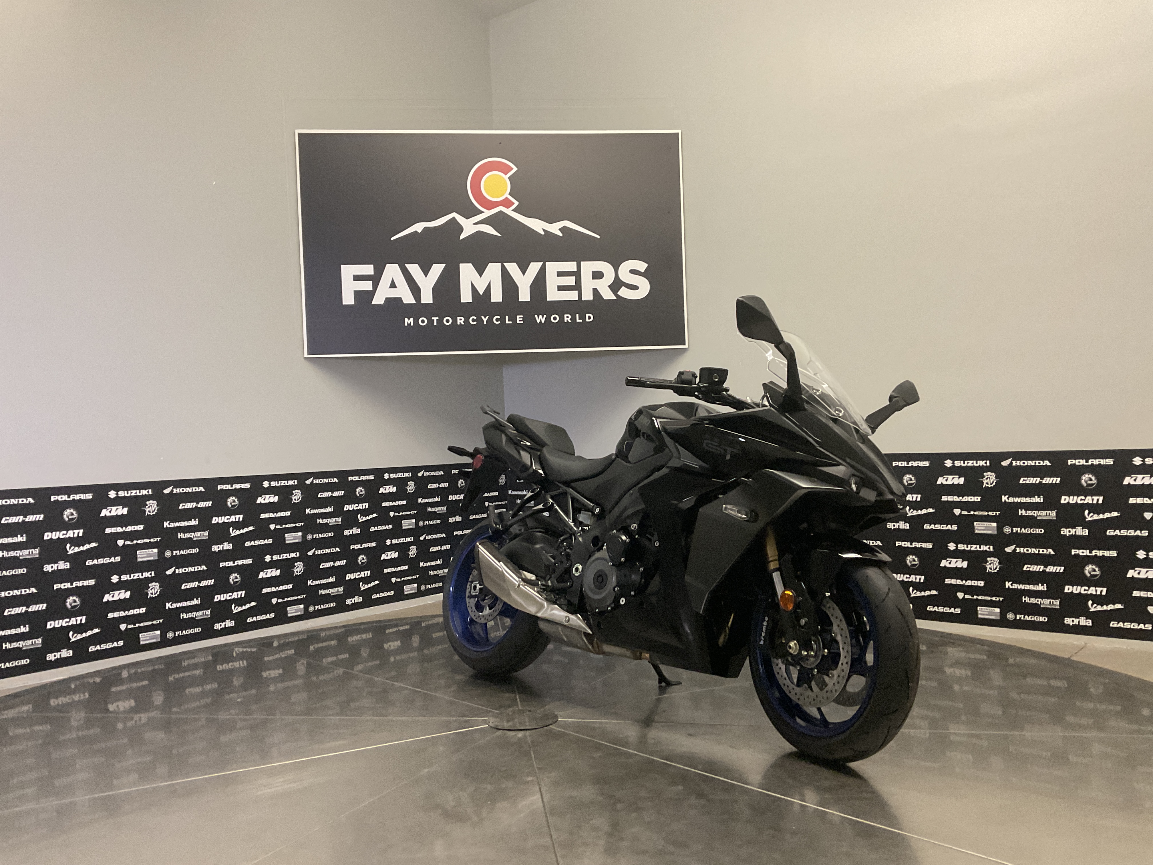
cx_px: 576
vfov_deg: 48.2
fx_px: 966
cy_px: 432
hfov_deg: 61.7
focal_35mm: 29
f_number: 1.8
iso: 200
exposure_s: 1/60
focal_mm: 3
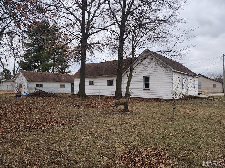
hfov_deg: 73.9
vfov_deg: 58.9
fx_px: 149
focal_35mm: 23
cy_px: 84
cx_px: 112
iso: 12
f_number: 1.8
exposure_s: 1/271
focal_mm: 6.4
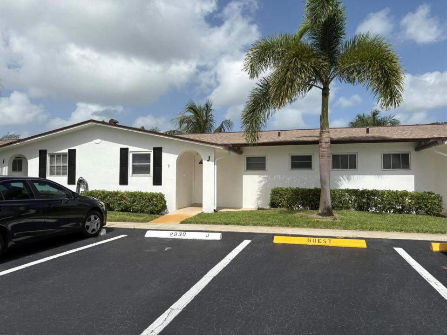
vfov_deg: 53.1
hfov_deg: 67.3
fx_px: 336
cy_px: 168
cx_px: 224
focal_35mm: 26
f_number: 1.6
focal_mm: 5.96
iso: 50
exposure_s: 1/6329
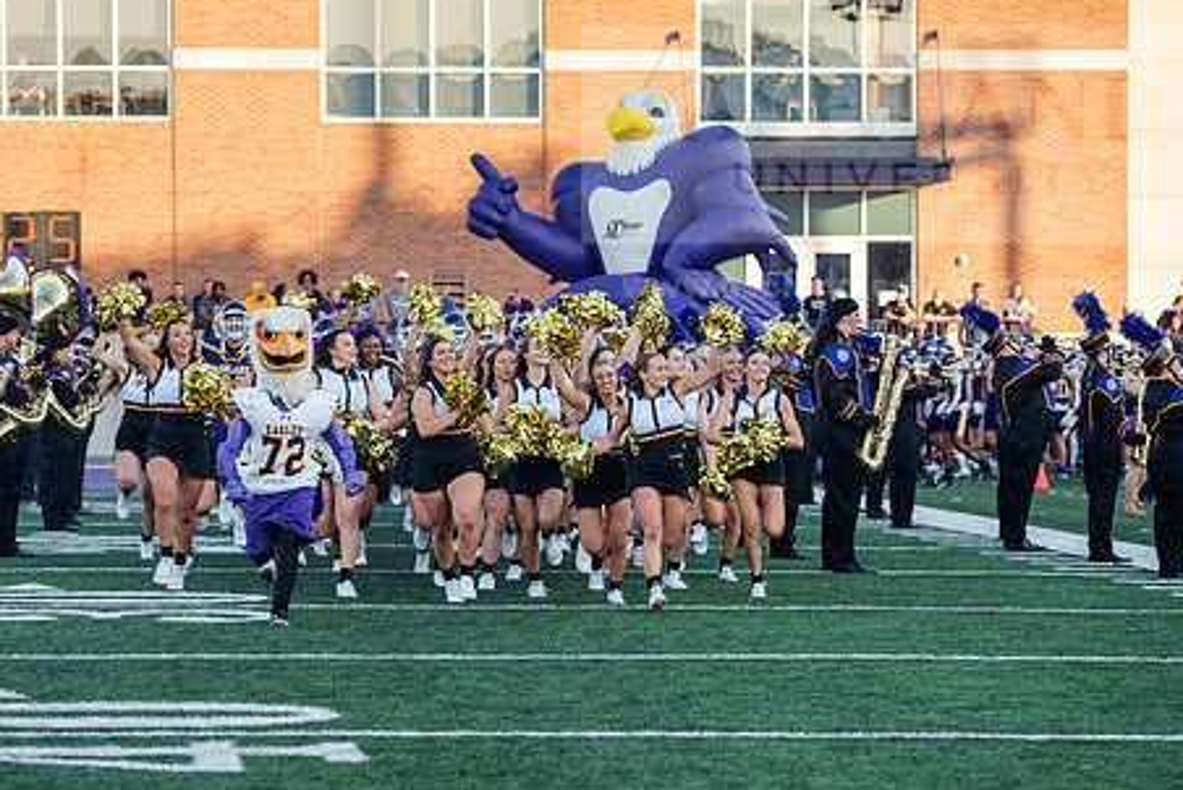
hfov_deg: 14.5
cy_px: 341
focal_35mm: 141
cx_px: 503
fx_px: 4636
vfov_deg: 9.7
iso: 400
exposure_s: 1/640
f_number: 4
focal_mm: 110
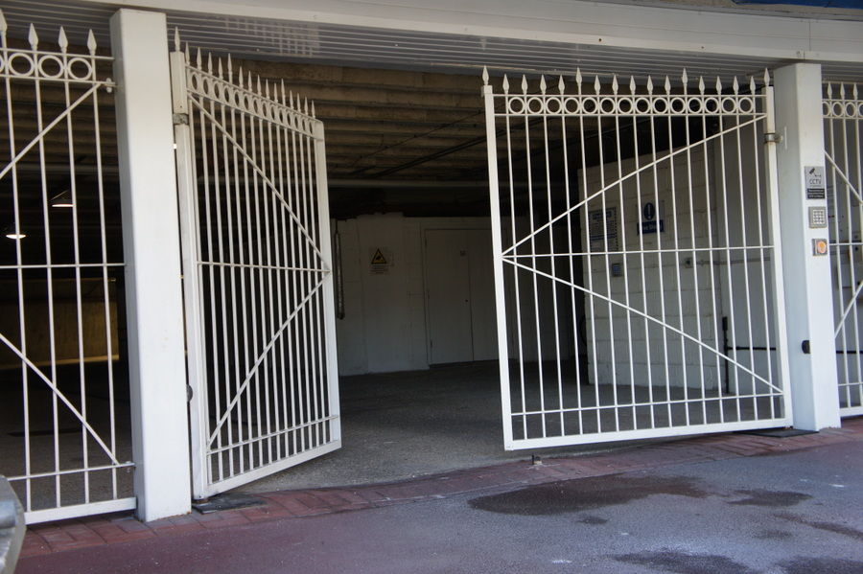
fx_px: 1114
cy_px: 287
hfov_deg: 42.3
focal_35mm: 46
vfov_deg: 28.9
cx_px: 432
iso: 200
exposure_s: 1/60
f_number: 5
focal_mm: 31
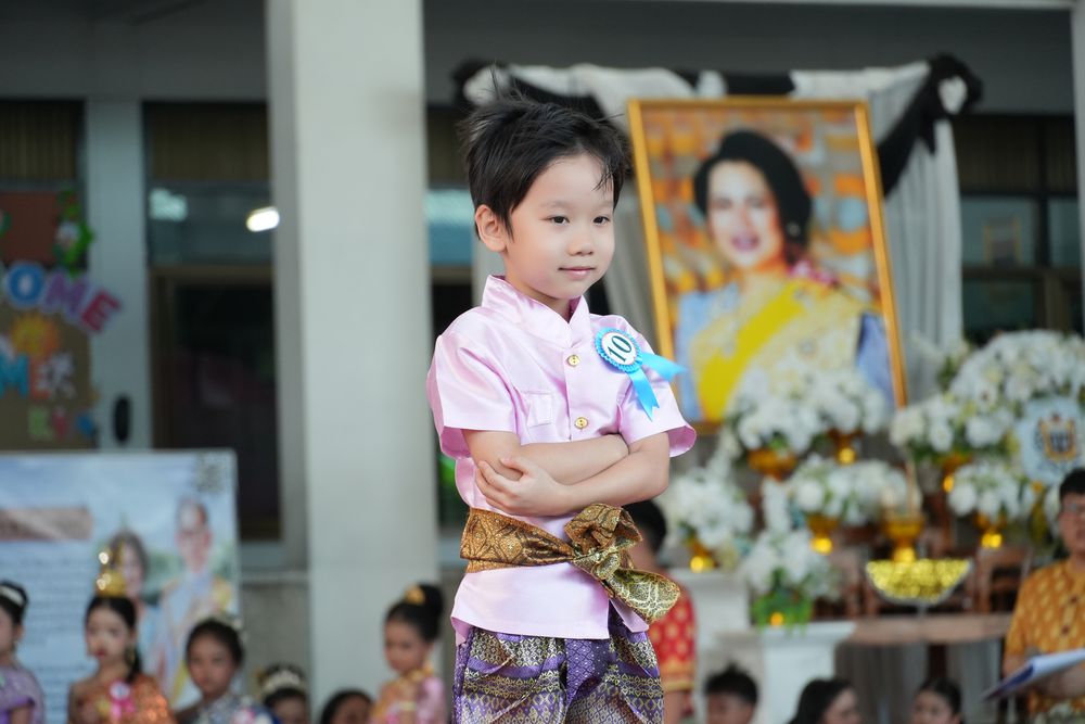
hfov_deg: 10.7
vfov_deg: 7.2
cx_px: 542
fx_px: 5787
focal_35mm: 192
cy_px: 362
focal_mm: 128
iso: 1000
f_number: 5.6
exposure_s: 1/160
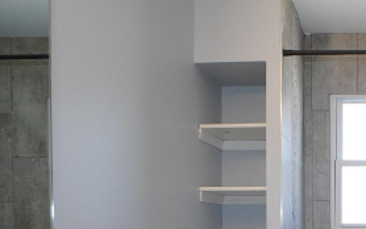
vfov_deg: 26.3
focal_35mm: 45
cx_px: 378
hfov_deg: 38.3
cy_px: 249
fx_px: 453
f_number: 4
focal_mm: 11
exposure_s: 1/160
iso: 1000
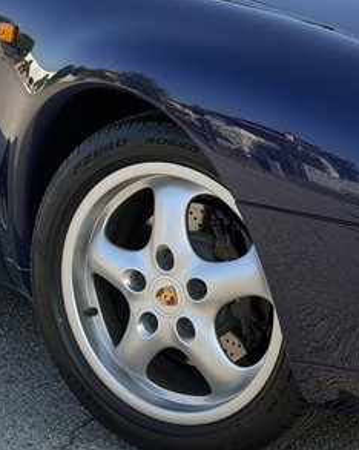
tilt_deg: -16.0
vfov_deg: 15.6
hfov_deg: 12.0
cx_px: 511
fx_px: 1635
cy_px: 267
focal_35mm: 123
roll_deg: +0.8
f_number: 1.78
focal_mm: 6.76
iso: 64
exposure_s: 1/1403
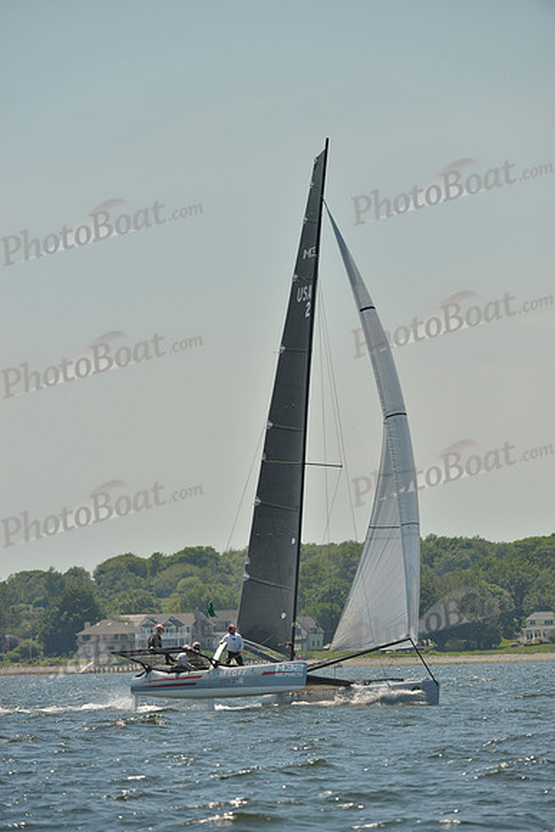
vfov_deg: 7.6
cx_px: 278
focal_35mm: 270
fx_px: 6240
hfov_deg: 5.1
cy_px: 416
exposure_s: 1/1600
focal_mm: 270
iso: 280
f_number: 7.1
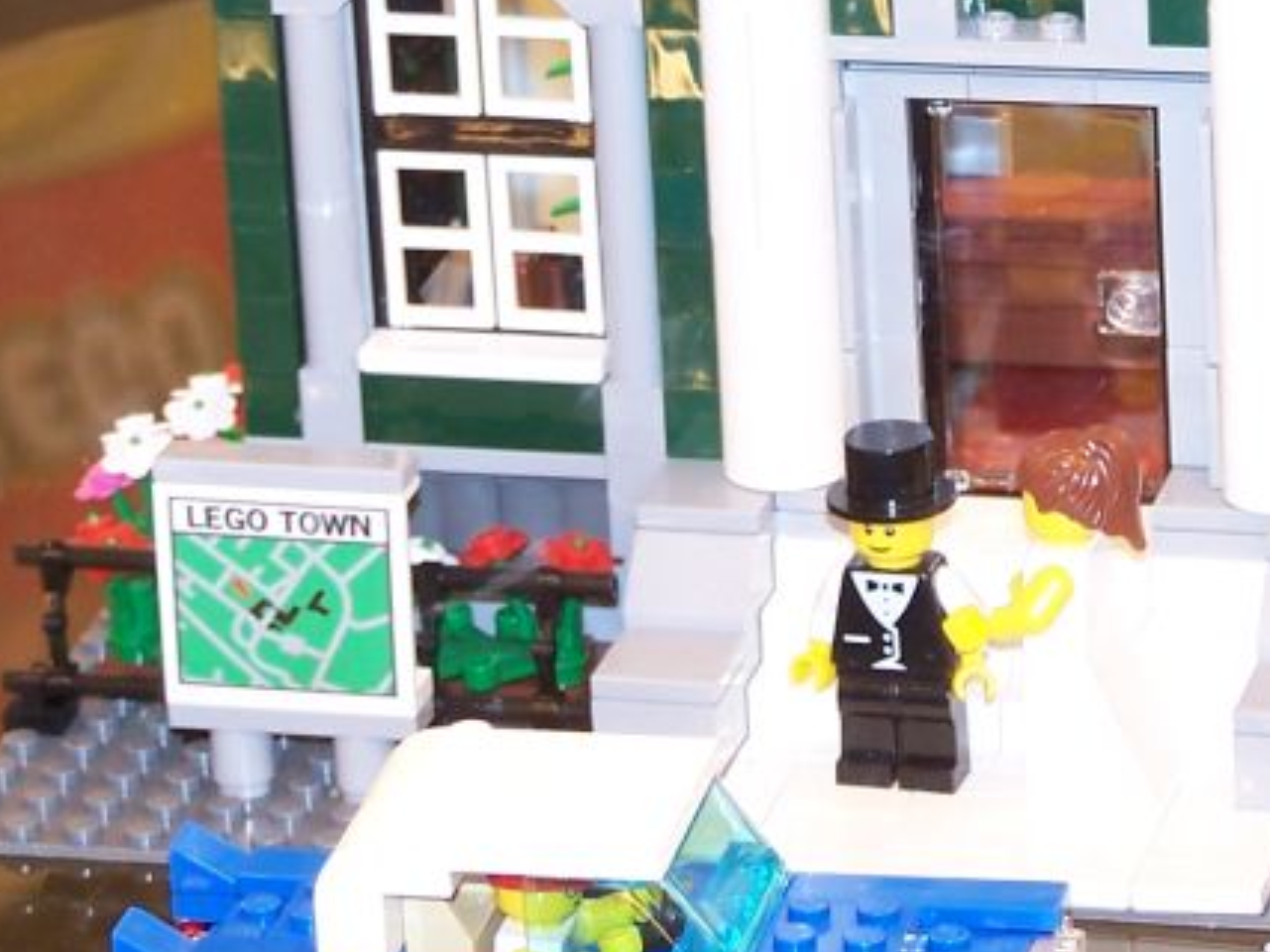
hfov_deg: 7.9
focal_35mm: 252
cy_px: 83
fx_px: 9243
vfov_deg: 5.9
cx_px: 931
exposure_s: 1/2
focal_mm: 17.5
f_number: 3.2
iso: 80
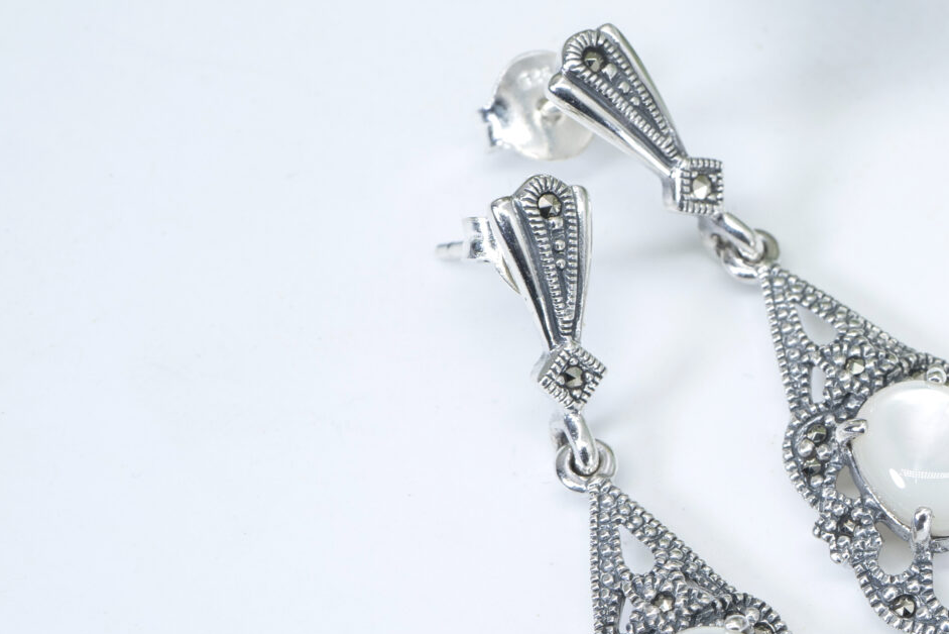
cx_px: 1225
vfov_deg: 10.1
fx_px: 3586
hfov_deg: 14.5
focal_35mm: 136
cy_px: 361
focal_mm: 50
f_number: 10
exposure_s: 1/50
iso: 200
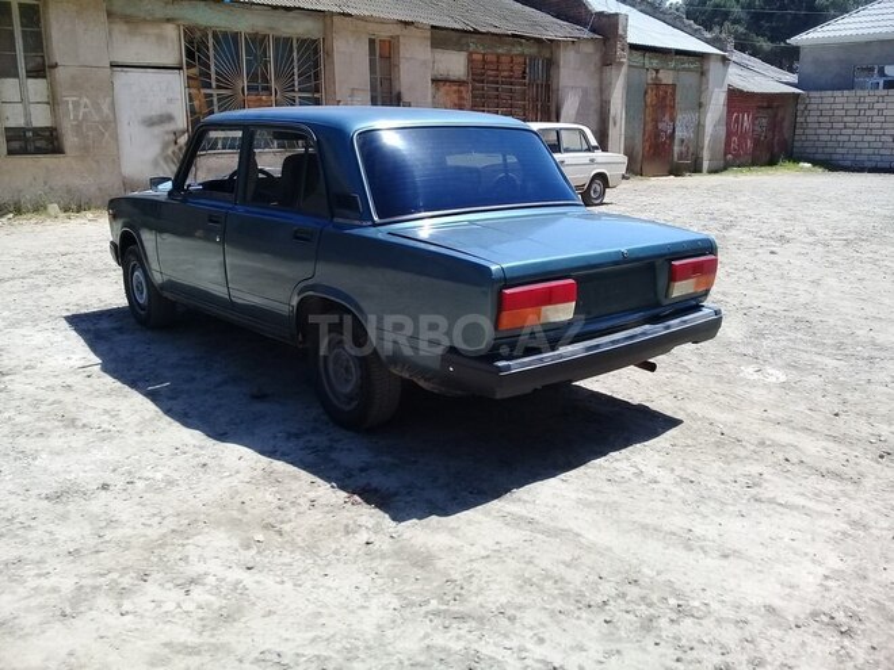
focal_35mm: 31
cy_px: 335
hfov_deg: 58.4
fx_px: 801
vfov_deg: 45.4
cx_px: 447
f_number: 2.2
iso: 50
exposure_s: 1/917
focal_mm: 3.3
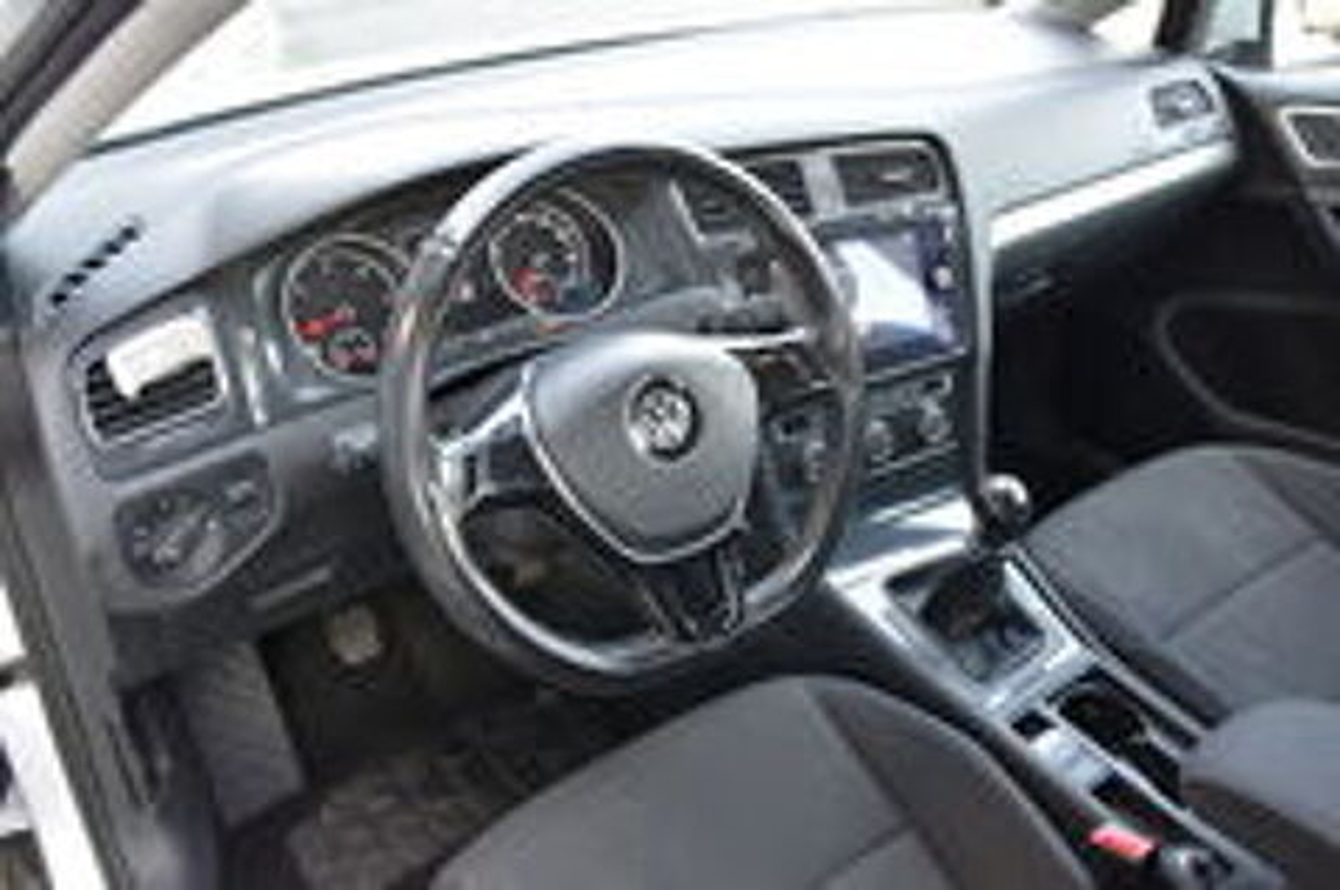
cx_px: 670
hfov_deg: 62.0
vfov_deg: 43.5
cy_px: 445
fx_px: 1116
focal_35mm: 30
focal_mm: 20
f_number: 4
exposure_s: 1/60
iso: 640
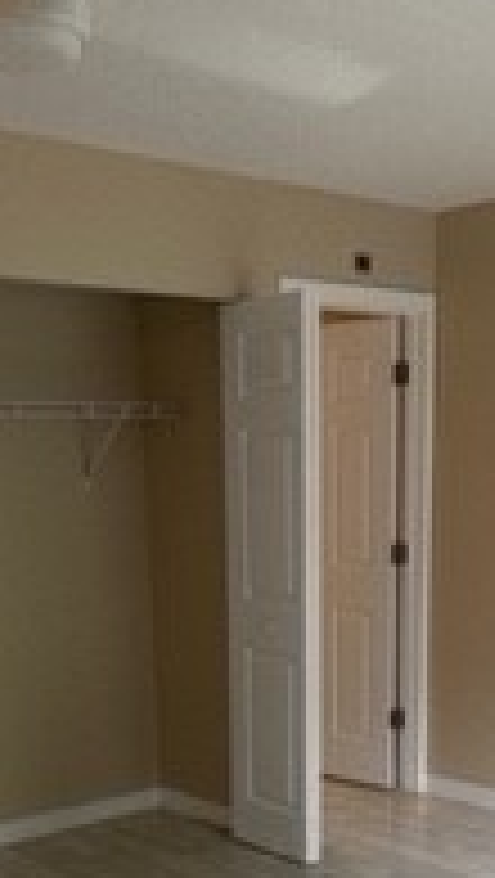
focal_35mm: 50
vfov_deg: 37.8
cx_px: 252
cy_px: 833
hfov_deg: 24.0
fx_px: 1164
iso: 125
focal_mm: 2.22
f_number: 2.2
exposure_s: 1/120
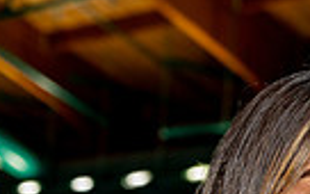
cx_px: 328
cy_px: 502
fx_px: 1766
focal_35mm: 209
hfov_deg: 9.9
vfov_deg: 6.0
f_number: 6.3
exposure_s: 1/250
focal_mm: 62
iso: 640
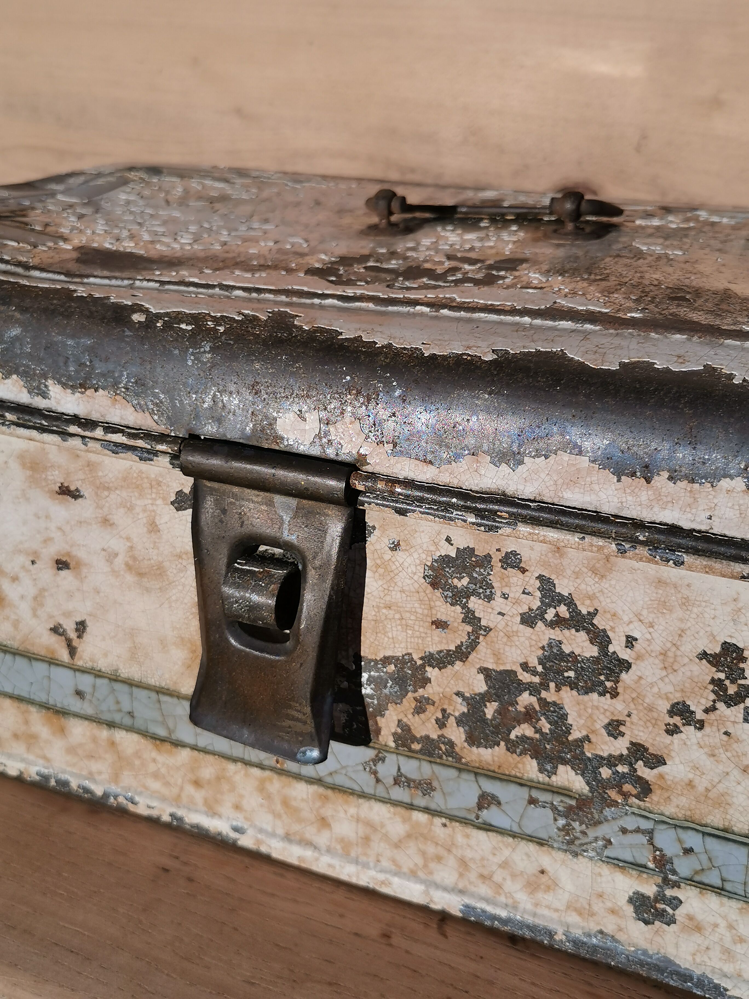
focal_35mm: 38
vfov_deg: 49.0
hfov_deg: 37.7
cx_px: 374
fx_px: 1096
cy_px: 500
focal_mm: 5.58
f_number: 1.8
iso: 50
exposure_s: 1/100
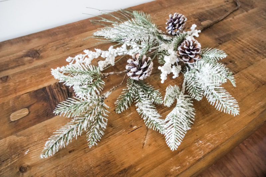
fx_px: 177
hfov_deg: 73.8
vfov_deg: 53.1
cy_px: 88
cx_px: 133
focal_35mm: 24
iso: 5000
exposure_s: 1/125
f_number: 6.3
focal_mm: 16
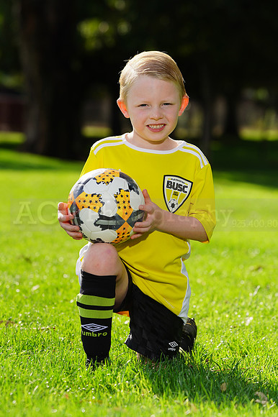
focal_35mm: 218
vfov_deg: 9.4
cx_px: 139
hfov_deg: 6.3
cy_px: 208
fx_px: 2528
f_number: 8
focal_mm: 218
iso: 100
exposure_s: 1/200
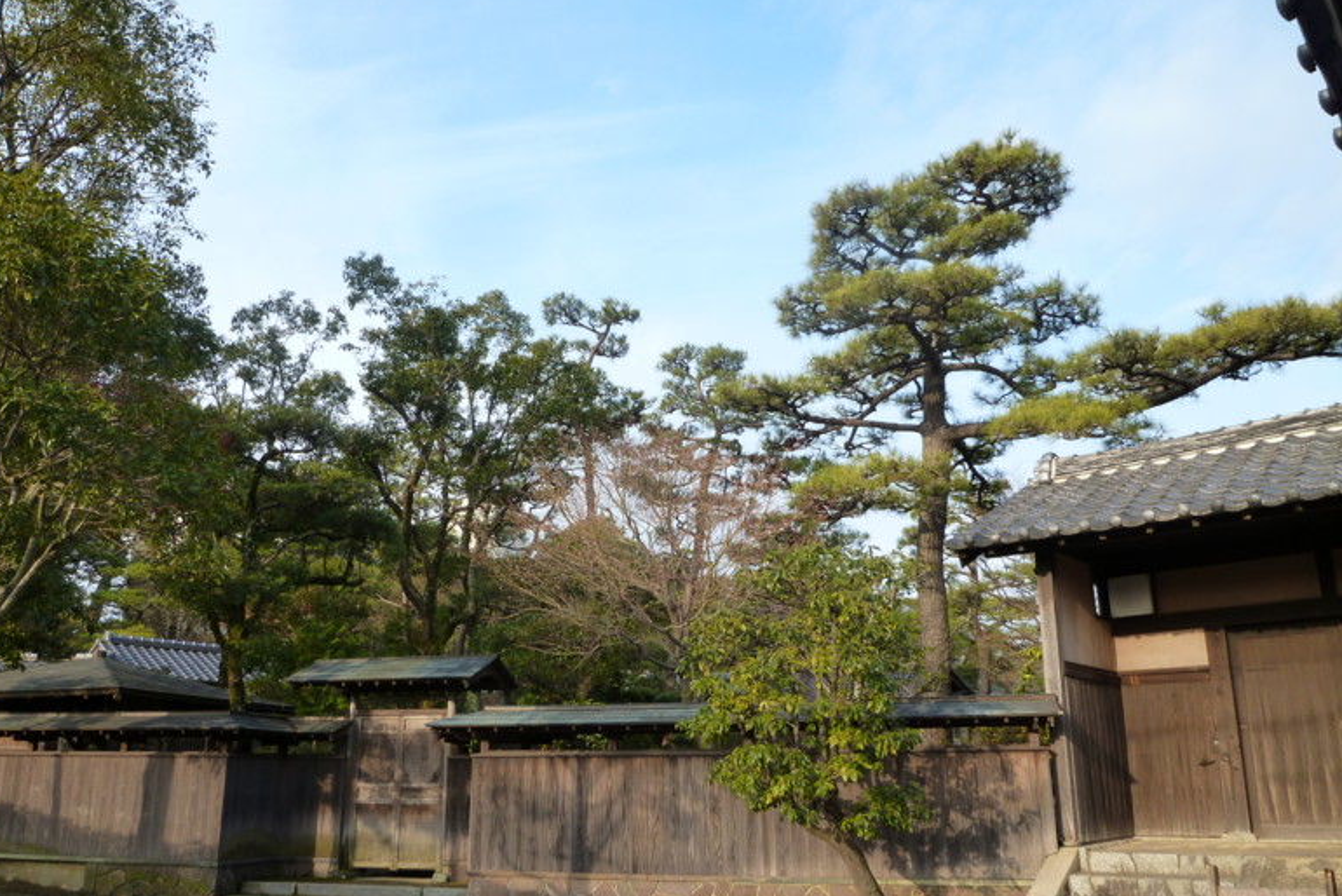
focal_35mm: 27
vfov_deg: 47.9
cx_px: 647
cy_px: 500
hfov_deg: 67.3
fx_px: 1007
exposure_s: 1/160
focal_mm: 4.5
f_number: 4
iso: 125
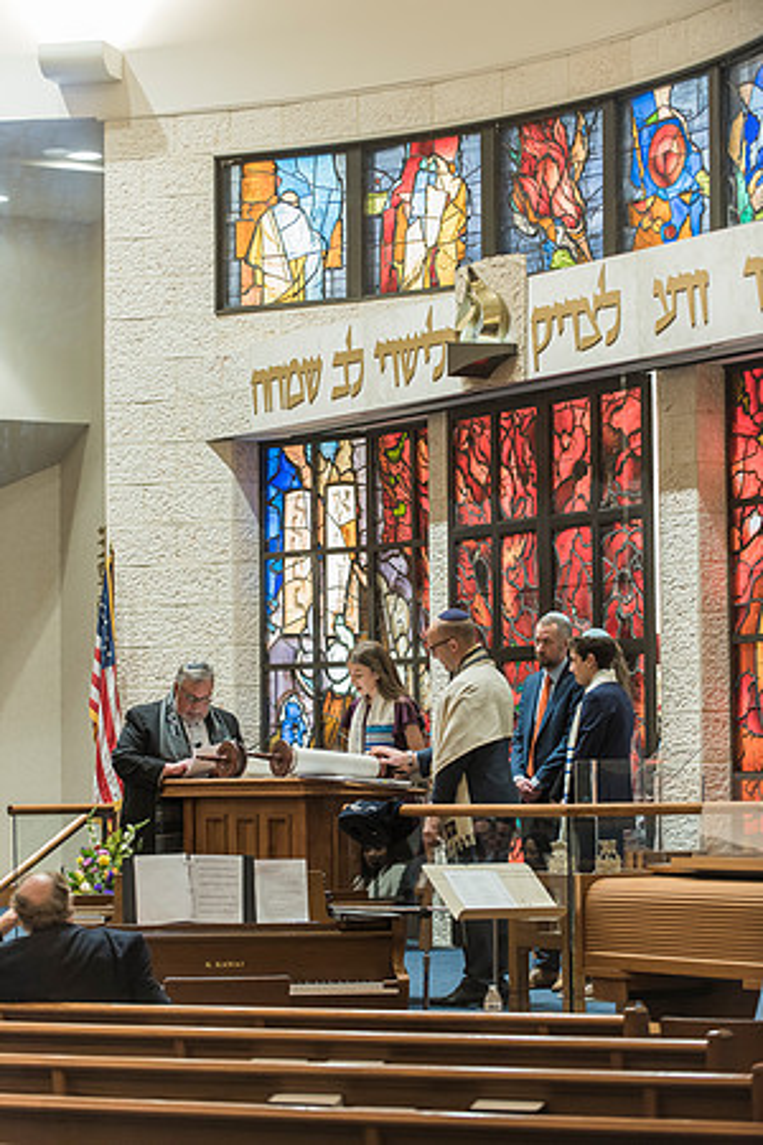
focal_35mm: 105
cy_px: 572
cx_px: 382
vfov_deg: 19.5
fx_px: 3338
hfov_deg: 13.0
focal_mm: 105
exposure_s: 1/60
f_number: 3.5
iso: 1600
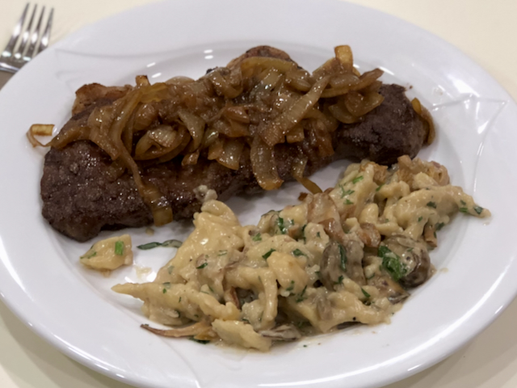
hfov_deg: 33.8
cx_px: 258
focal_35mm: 57
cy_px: 194
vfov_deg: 25.7
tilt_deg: -47.6
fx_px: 851
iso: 125
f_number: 2.8
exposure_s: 1/33
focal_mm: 6.6
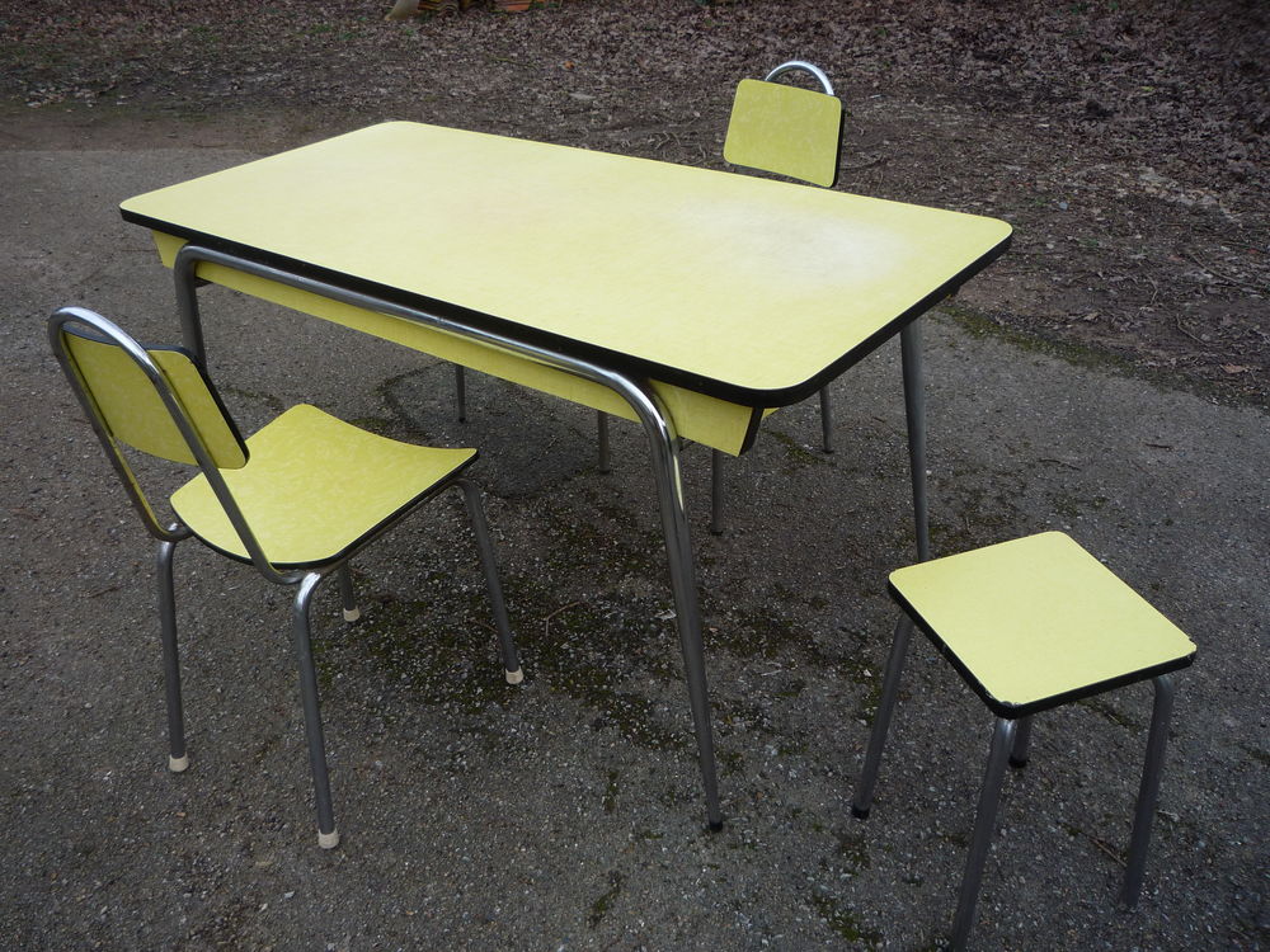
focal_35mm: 30
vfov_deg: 46.8
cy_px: 476
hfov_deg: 60.0
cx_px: 635
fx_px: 1101
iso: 100
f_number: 4
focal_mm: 5.2
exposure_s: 1/100
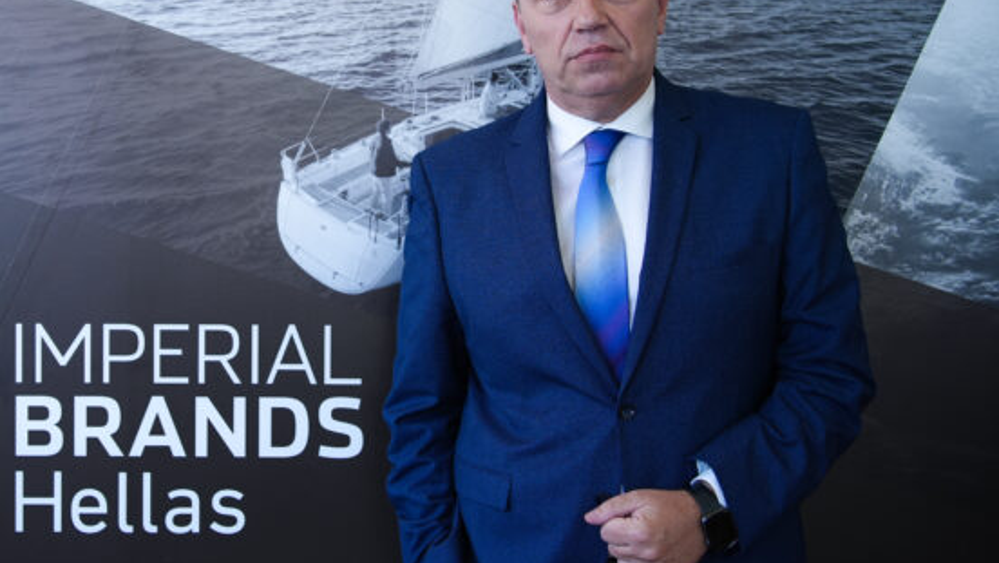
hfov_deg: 40.1
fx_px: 1351
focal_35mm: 51
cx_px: 333
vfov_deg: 23.4
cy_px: 194
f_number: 5
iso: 800
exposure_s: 1/250
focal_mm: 35
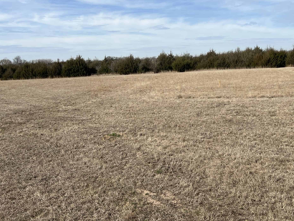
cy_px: 69
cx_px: 157
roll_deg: +2.1
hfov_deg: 51.3
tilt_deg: -0.5
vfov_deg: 39.1
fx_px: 306
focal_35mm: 36
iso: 50
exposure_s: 1/7463
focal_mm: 5.7
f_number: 1.5
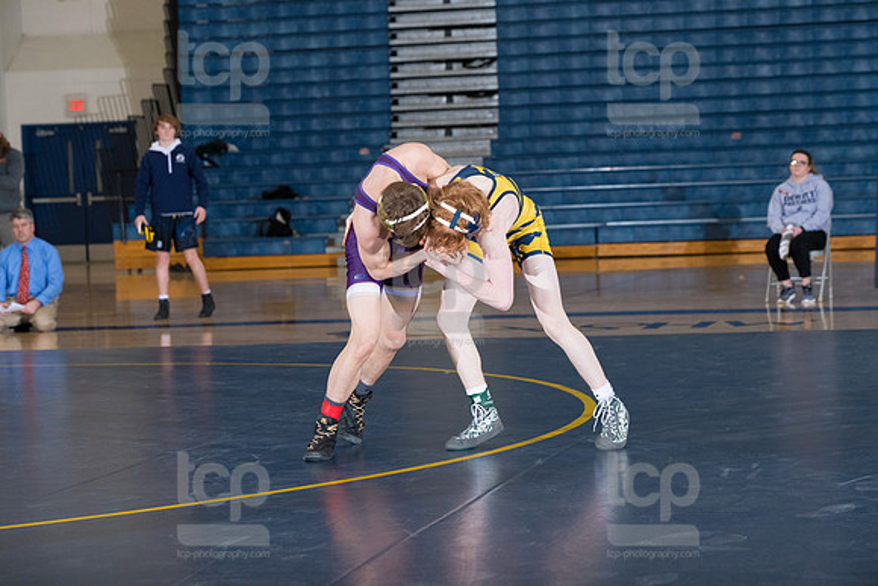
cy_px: 293
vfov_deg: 12.5
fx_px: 2683
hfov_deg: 18.6
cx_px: 439
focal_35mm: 110
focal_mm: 110
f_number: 5.6
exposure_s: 1/250
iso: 1250
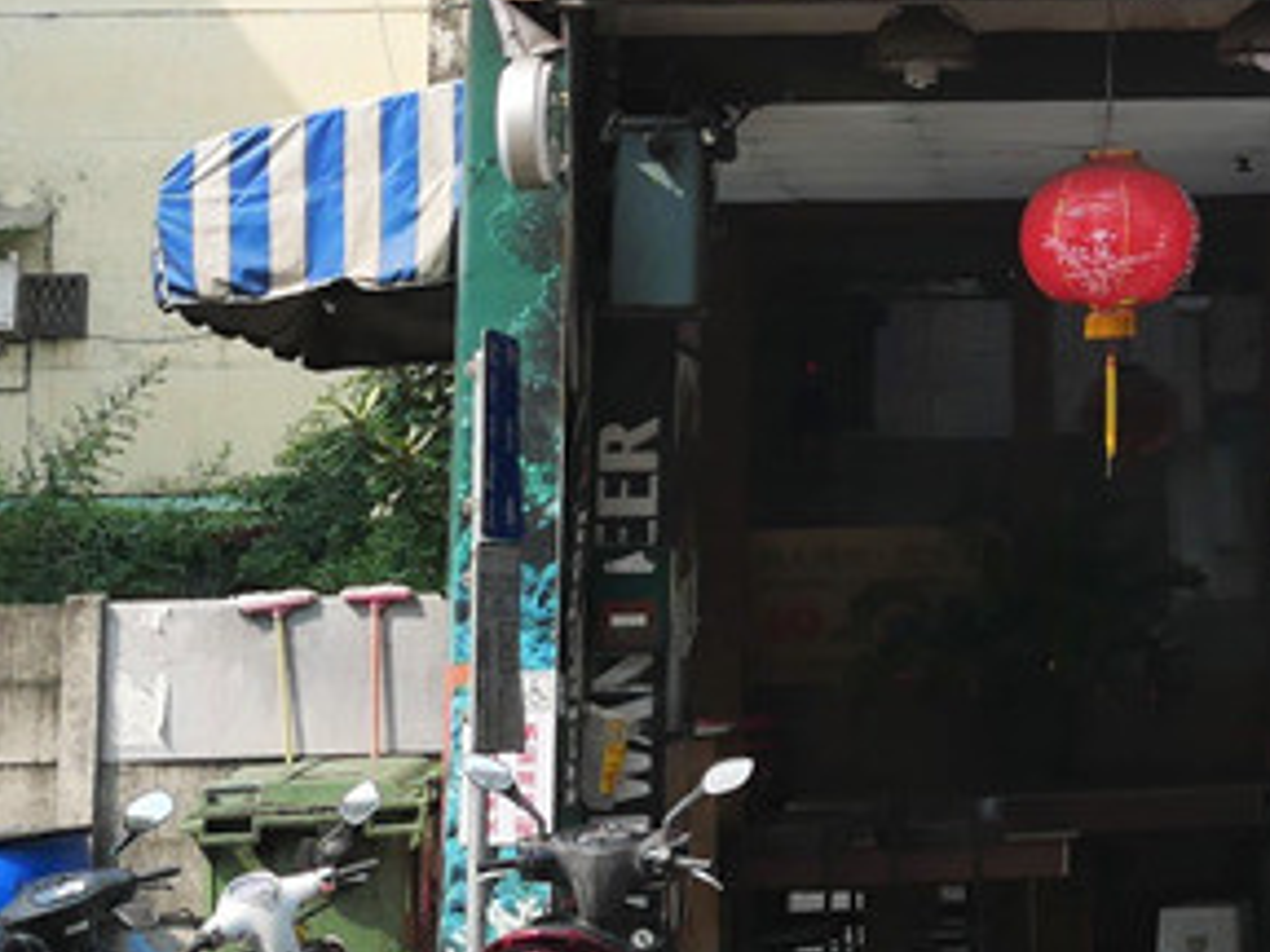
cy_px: -313
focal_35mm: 104
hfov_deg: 16.8
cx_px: 2024
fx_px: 3816
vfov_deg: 13.7
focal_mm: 15
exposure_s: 1/800
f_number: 4.5
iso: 200
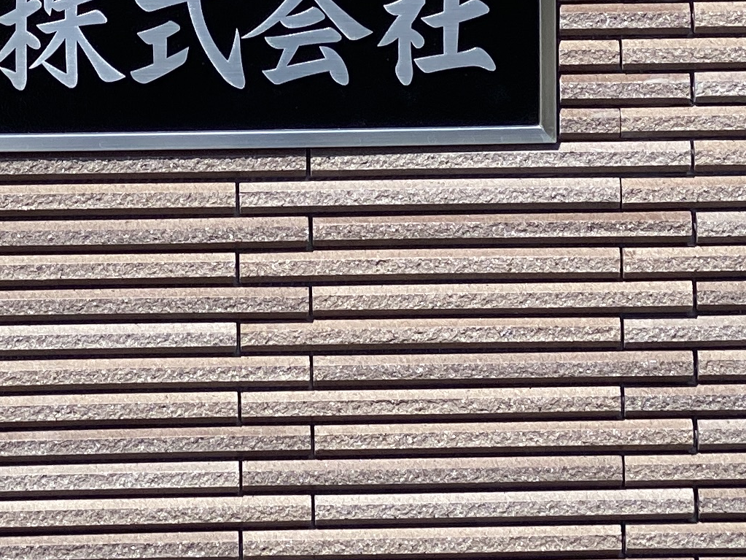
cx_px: 336
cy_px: -237
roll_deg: +0.5
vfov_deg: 7.1
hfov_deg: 9.7
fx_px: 4417
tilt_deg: -3.6
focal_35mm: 205
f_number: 2
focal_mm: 6
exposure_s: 1/905
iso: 20
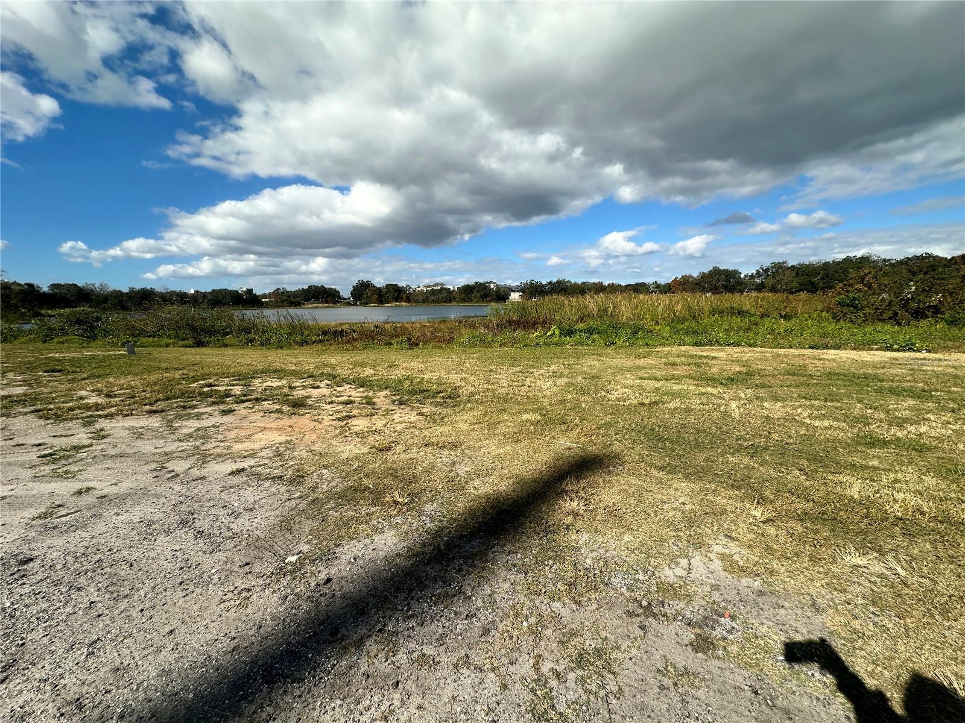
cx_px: 482
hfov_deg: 102.1
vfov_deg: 85.7
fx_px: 390
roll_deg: +2.2
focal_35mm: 14
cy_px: 362
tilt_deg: -5.9
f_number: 2.2
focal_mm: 2.22
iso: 50
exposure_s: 1/2882
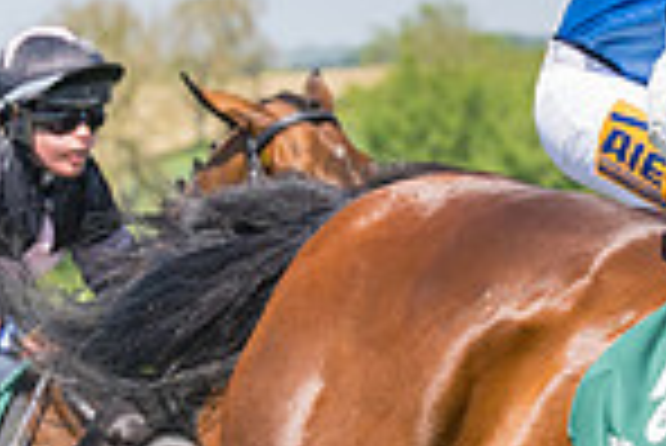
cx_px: 1062
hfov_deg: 5.8
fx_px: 6518
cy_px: 215
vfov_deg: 3.9
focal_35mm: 352
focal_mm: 70
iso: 400
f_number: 4
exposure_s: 1/2500
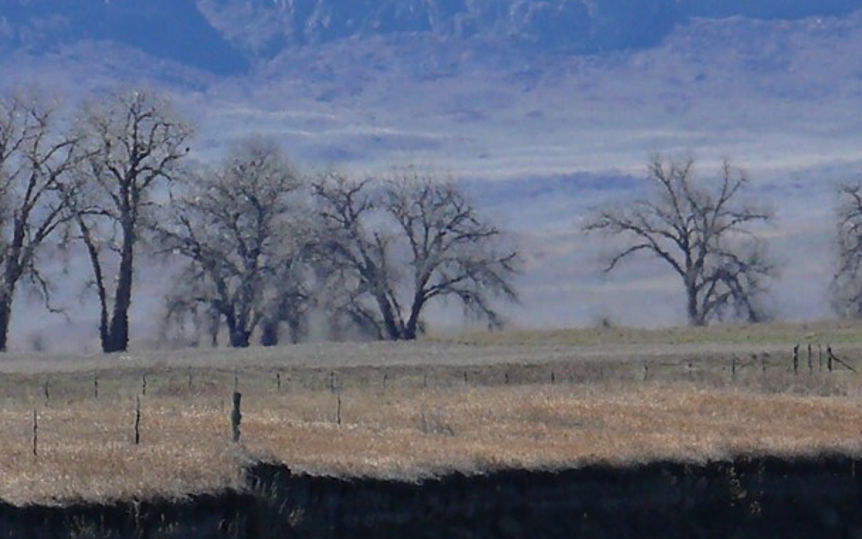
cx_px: -323
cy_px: 643
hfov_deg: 2.6
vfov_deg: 1.6
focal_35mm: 804
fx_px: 18888
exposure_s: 1/400
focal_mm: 47.5
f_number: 6.3
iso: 100
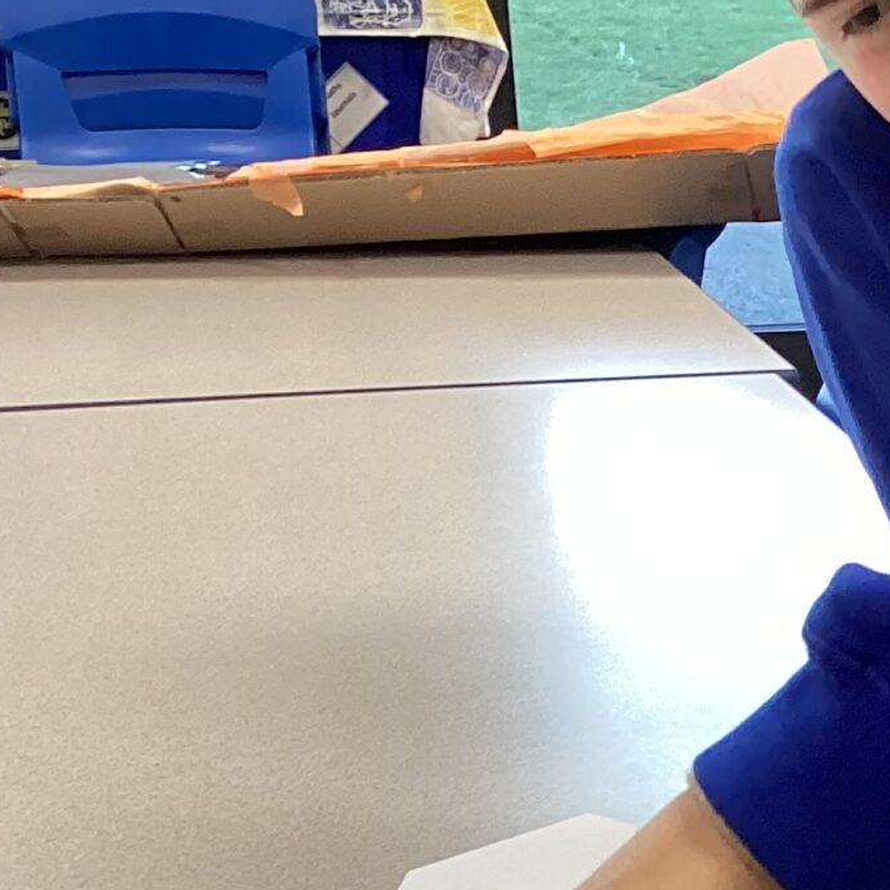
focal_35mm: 103
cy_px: 1015
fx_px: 2996
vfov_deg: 16.3
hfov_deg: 15.6
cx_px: 1324
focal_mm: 3.3
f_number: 2.4
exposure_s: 1/50
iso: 160
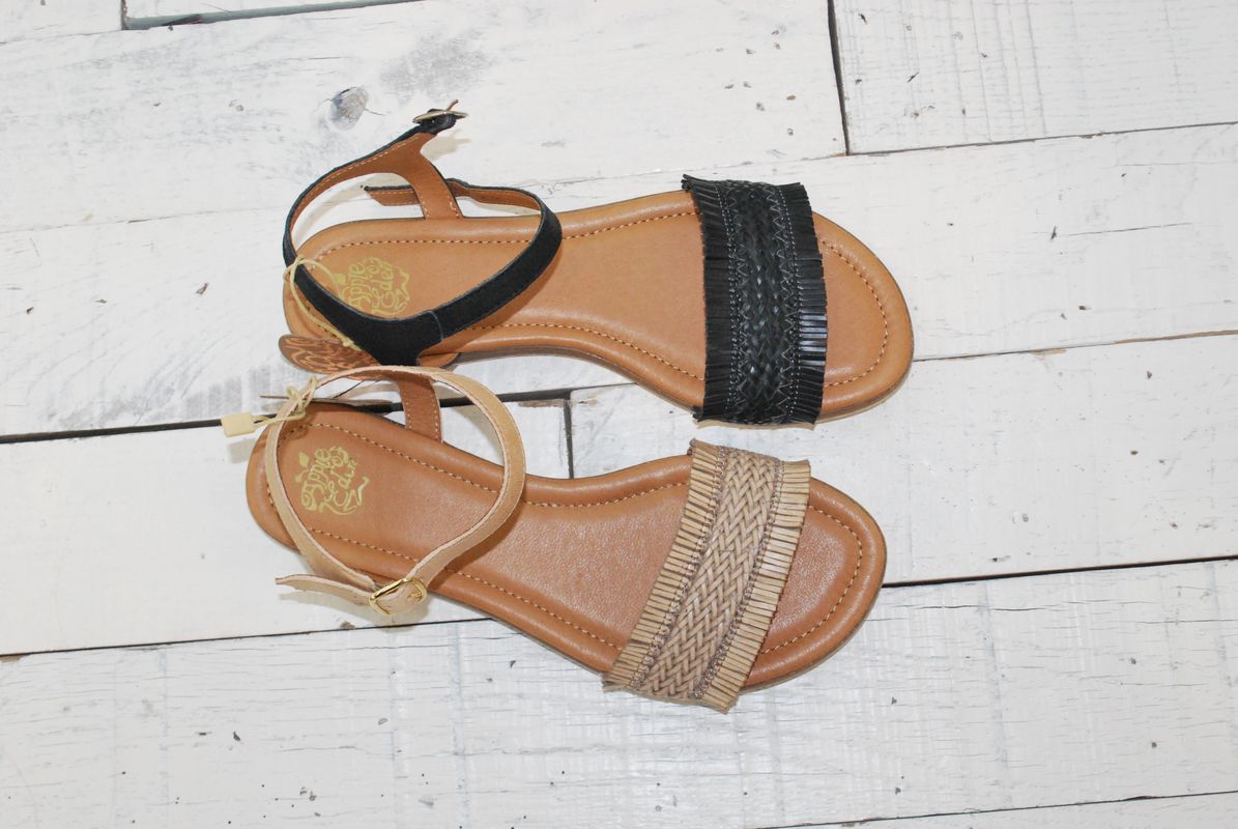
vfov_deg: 28.2
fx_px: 1653
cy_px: 414
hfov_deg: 41.1
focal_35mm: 48
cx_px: 619
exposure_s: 1/200
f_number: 10
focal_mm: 32
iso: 1600
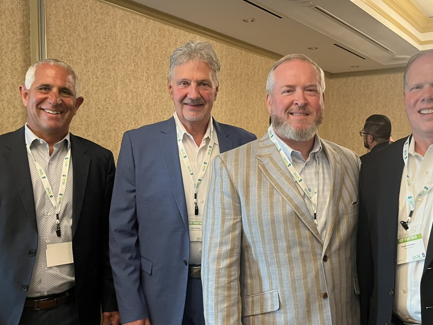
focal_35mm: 36
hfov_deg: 51.1
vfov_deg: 39.6
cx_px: 256
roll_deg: -1.6
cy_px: 182
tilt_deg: -1.8
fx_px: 450
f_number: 1.6
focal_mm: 5.1
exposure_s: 1/40
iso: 500
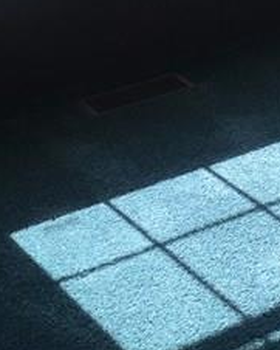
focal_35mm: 128
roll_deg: -0.5
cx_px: 512
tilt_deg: -16.6
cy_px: -67
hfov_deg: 11.2
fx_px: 1325
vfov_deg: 14.6
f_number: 2.2
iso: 32
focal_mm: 4.15
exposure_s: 1/227
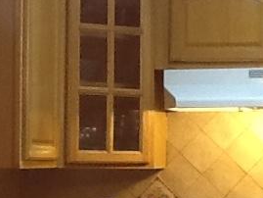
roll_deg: -0.4
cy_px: 100
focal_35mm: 157
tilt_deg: +0.3
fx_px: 1193
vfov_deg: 9.5
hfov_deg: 12.6
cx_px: 104
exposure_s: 1/30
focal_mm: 2.03
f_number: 2.4
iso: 64
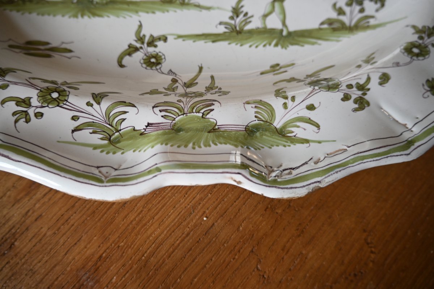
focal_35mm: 27
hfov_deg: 67.4
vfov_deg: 47.9
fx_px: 325
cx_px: 217
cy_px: 144
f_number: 3.5
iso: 450
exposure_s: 1/125
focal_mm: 18
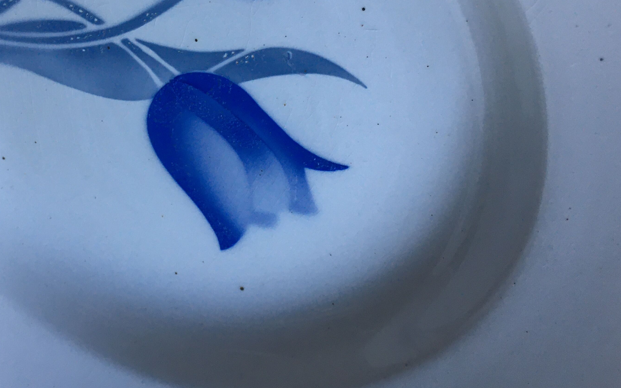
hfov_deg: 42.8
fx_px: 779
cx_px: 197
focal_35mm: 46
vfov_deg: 27.7
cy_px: 104
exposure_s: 1/33
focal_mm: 4.15
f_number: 2.2
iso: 32
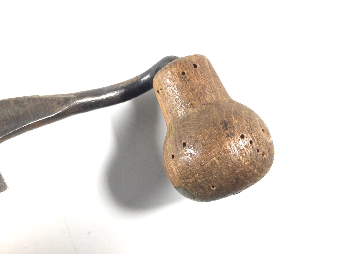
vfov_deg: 45.4
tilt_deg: -84.3
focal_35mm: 31
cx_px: 169
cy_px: 127
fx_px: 303
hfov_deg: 58.4
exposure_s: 1/50
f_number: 2.4
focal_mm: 3.3
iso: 32
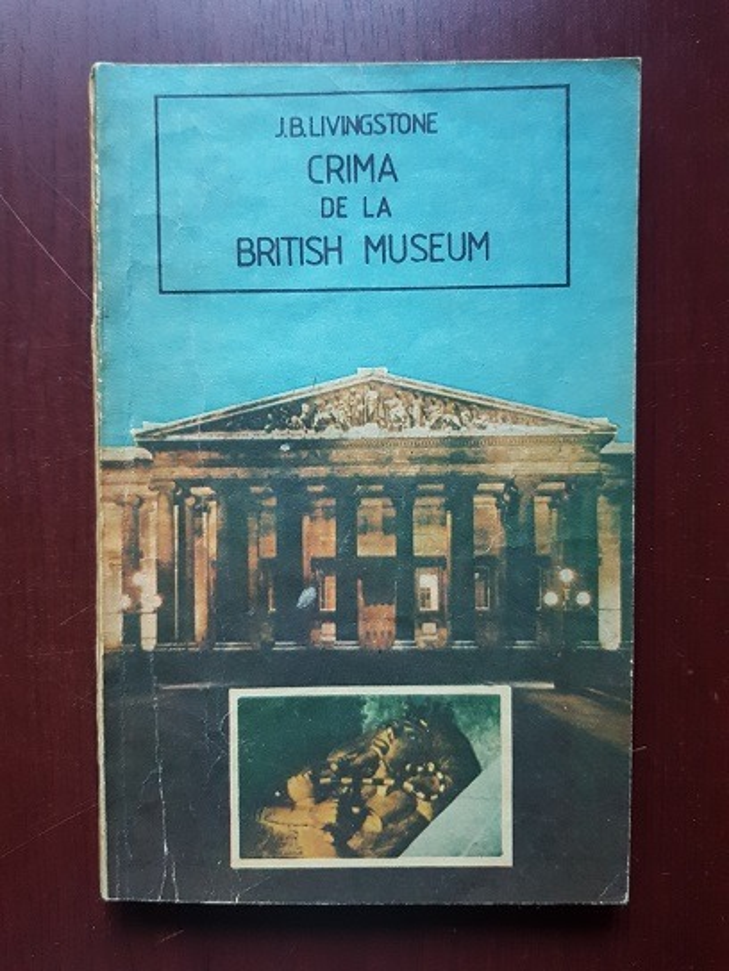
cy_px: 486
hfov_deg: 53.1
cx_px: 364
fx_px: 730
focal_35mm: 26
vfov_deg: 67.3
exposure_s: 1/10
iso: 250
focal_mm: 4.3
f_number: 1.7
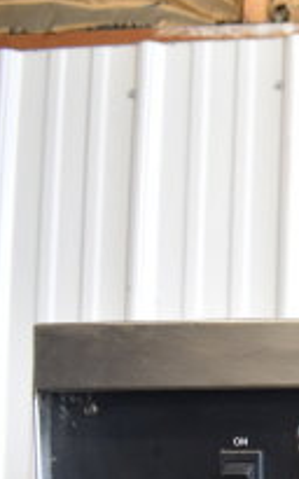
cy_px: 405
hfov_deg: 12.7
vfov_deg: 24.7
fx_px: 1070
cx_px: 694
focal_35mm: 82
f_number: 3.5
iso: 500
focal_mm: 18
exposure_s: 1/30
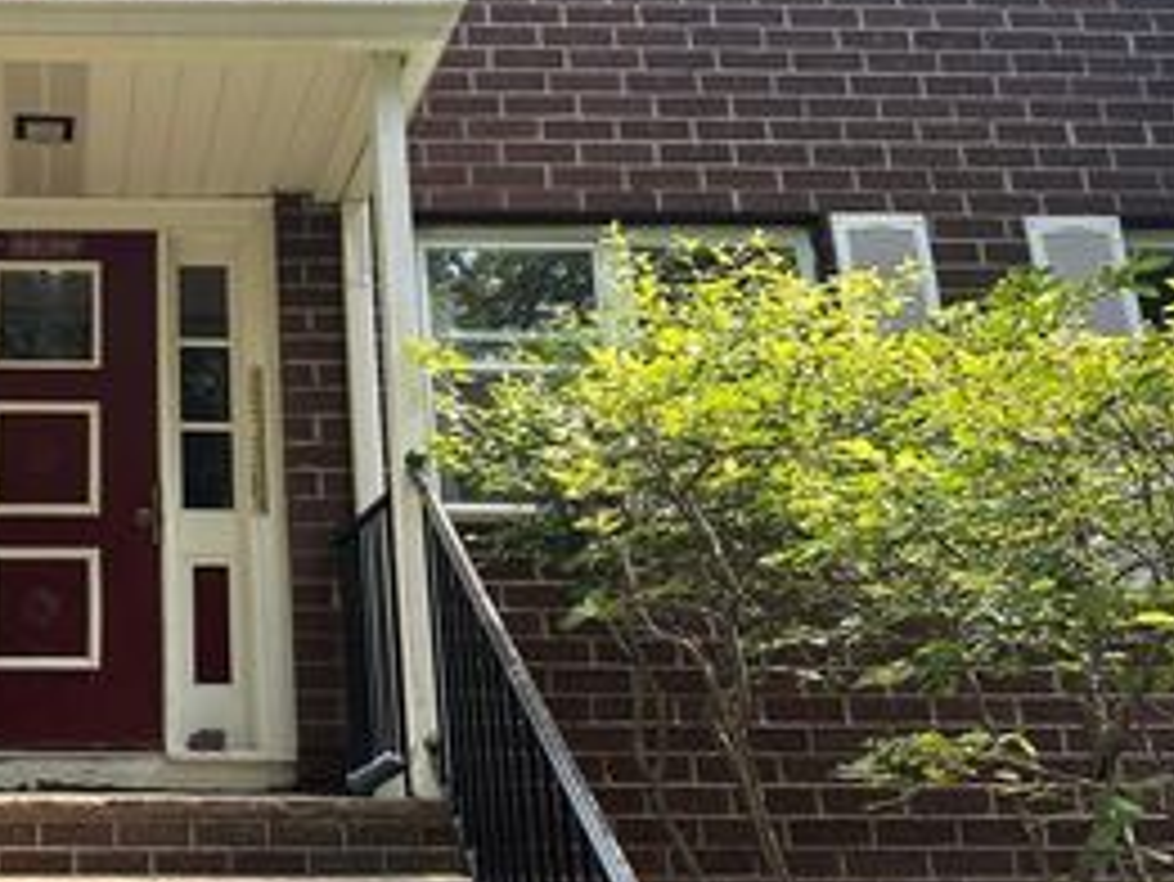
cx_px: 85
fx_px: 1561
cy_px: 272
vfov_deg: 31.2
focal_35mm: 46
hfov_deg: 38.0
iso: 80
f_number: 1.78
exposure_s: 1/326
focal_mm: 6.86
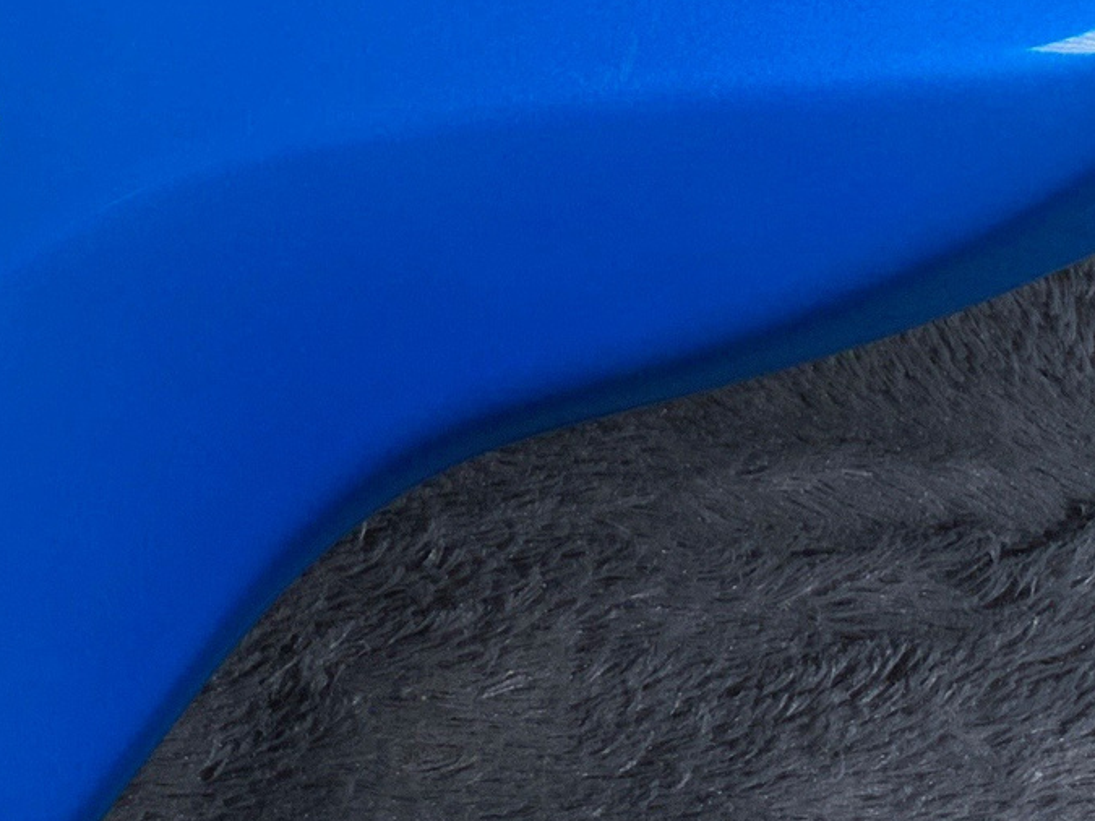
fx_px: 3479
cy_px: 47
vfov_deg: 13.3
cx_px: 420
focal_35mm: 110
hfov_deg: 17.9
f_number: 1.8
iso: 25
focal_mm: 3
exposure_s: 1/156
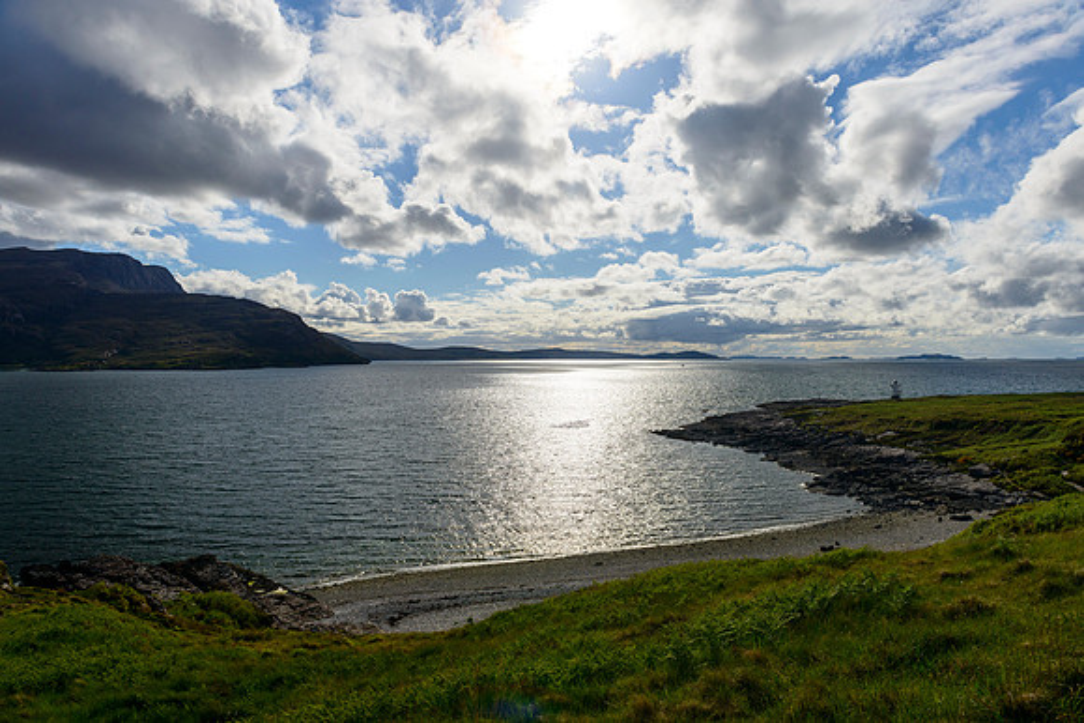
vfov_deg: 53.2
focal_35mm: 24
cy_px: 362
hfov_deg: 73.7
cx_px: 542
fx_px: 723
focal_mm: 24
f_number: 7.1
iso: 100
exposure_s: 1/1000
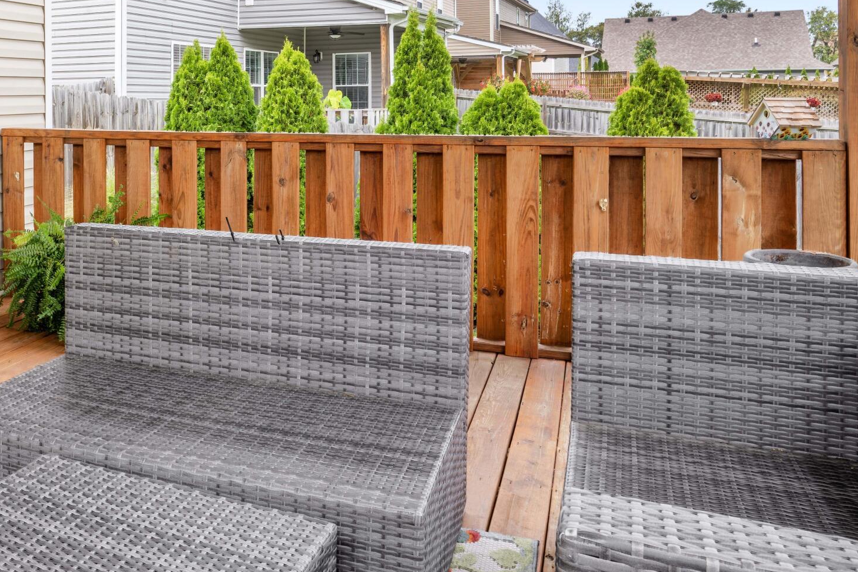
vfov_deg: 35.9
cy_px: 72
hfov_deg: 49.6
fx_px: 834
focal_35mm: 35
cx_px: 118
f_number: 10
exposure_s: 1/60
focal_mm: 17
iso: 100
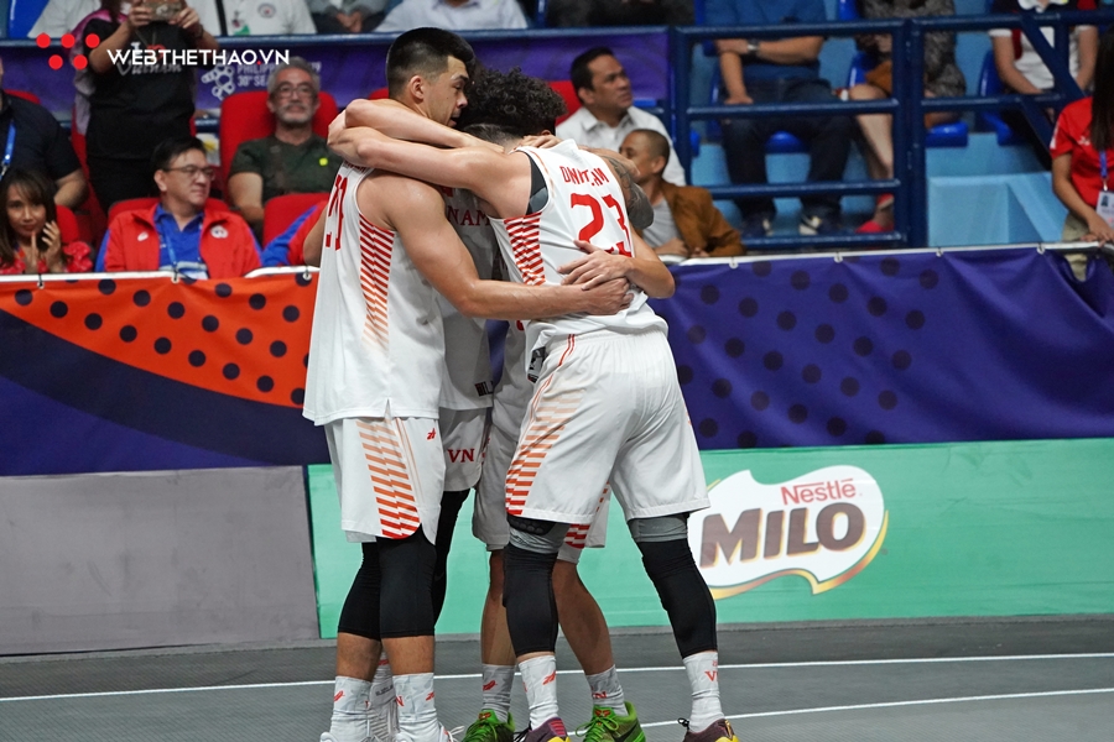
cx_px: 557
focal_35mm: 241
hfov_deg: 8.5
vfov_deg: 5.7
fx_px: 7457
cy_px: 371
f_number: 5.6
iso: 10000
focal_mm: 241
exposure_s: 1/1000
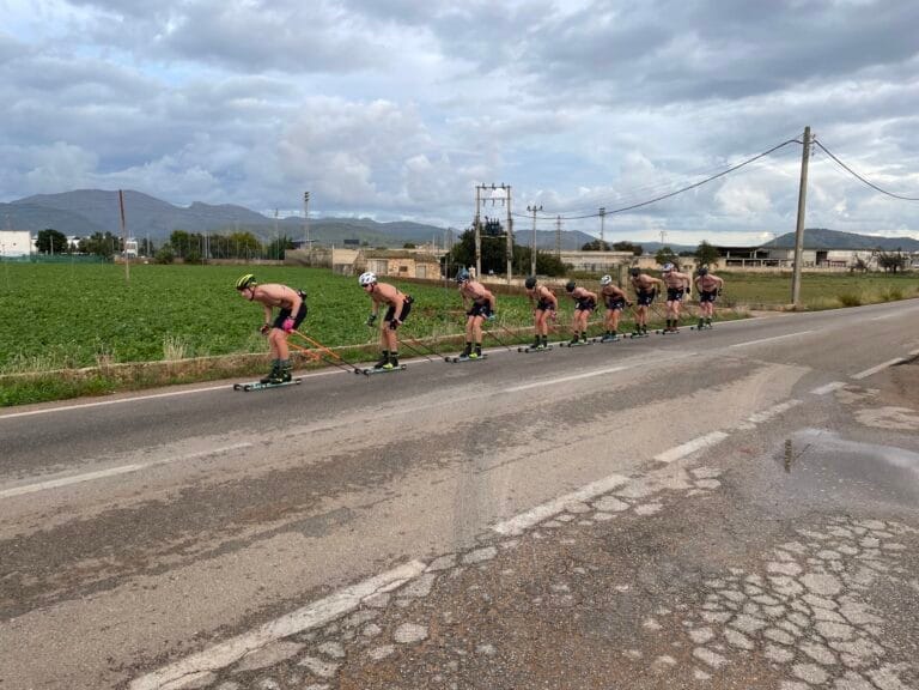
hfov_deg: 67.3
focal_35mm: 26
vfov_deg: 53.1
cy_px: 345
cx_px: 460
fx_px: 690
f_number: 1.6
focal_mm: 4.2
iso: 32
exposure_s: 1/532
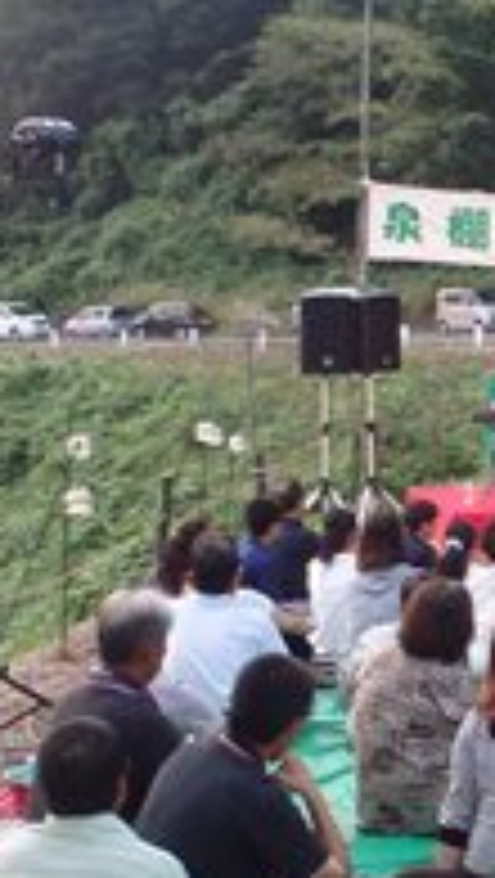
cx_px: 688
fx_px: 1746
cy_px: 450
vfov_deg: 28.2
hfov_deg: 15.2
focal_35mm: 75
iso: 200
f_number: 3.9
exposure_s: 1/40
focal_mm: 5
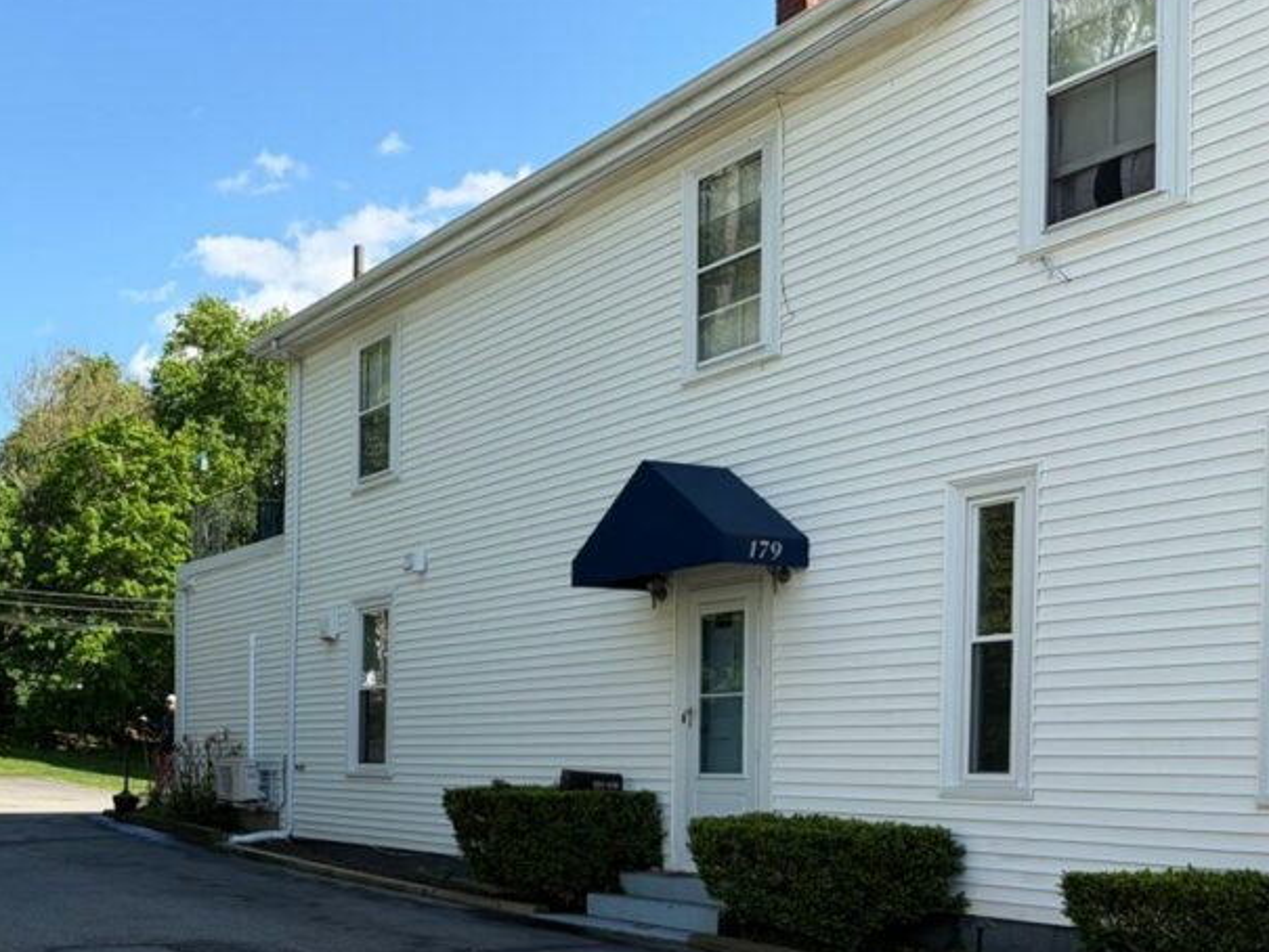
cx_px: 197
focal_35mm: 44
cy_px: 791
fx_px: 1613
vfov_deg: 31.8
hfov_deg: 40.6
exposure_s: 1/1901
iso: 50
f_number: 1.6
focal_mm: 5.96
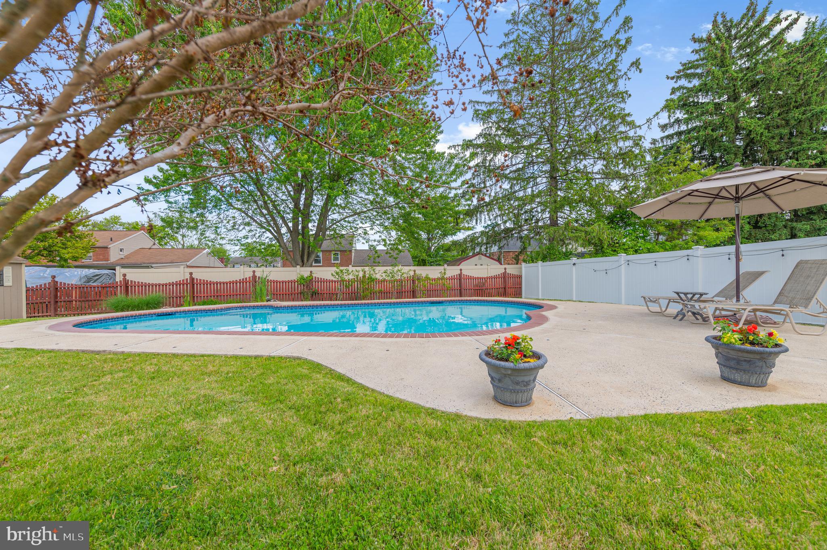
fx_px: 321
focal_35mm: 14
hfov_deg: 104.3
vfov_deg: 81.1
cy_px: 275
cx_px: 414
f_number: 6.3
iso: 100
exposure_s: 1/320
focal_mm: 14
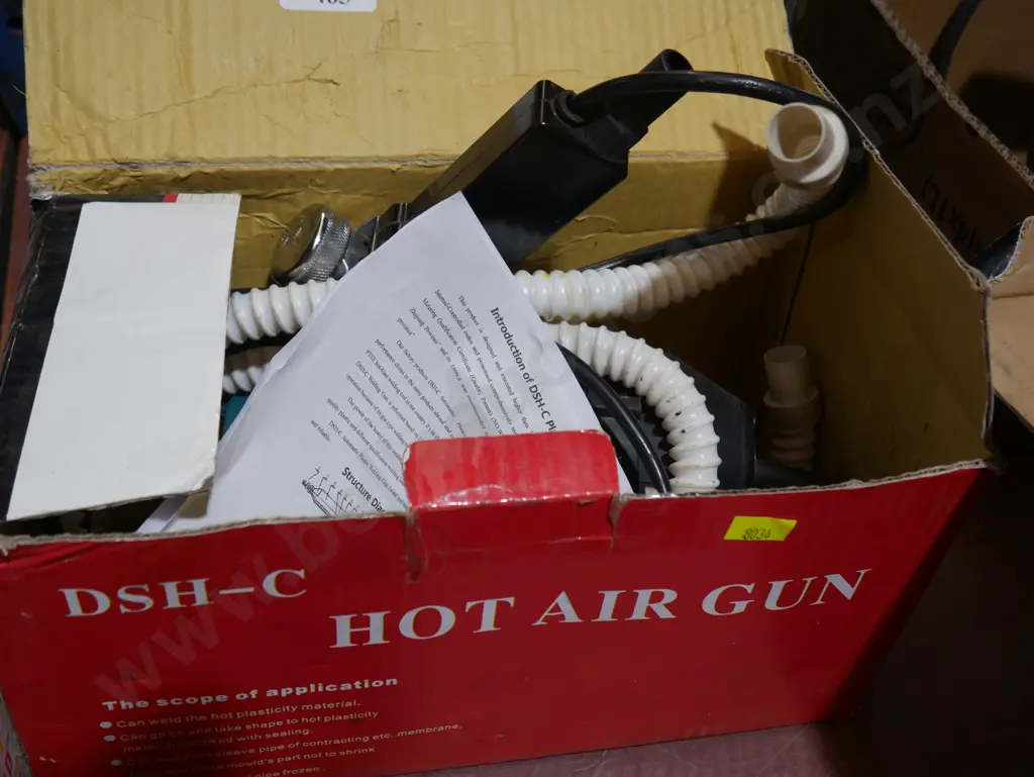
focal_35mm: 38
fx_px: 1136
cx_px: 517
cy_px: 388
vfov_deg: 37.8
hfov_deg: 49.0
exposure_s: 1/80
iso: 200
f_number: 4.1
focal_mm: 19
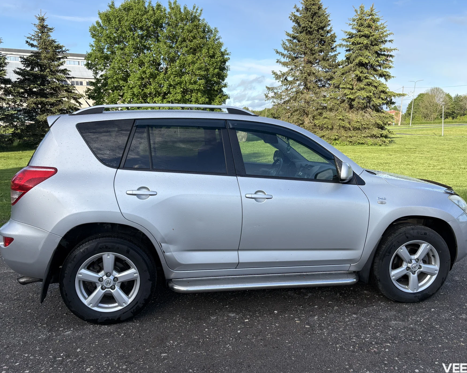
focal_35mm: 28
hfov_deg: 62.2
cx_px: 234
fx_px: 387
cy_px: 183
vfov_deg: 51.5
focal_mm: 5.96
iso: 50
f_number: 1.6
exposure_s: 1/1196
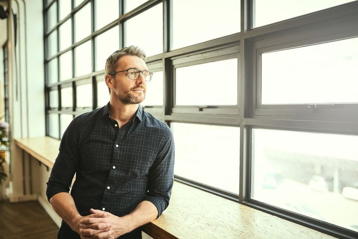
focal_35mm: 40
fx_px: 398
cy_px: 125
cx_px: 160
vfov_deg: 33.4
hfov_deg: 48.4
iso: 200
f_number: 2.2
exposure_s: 1/250
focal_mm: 35
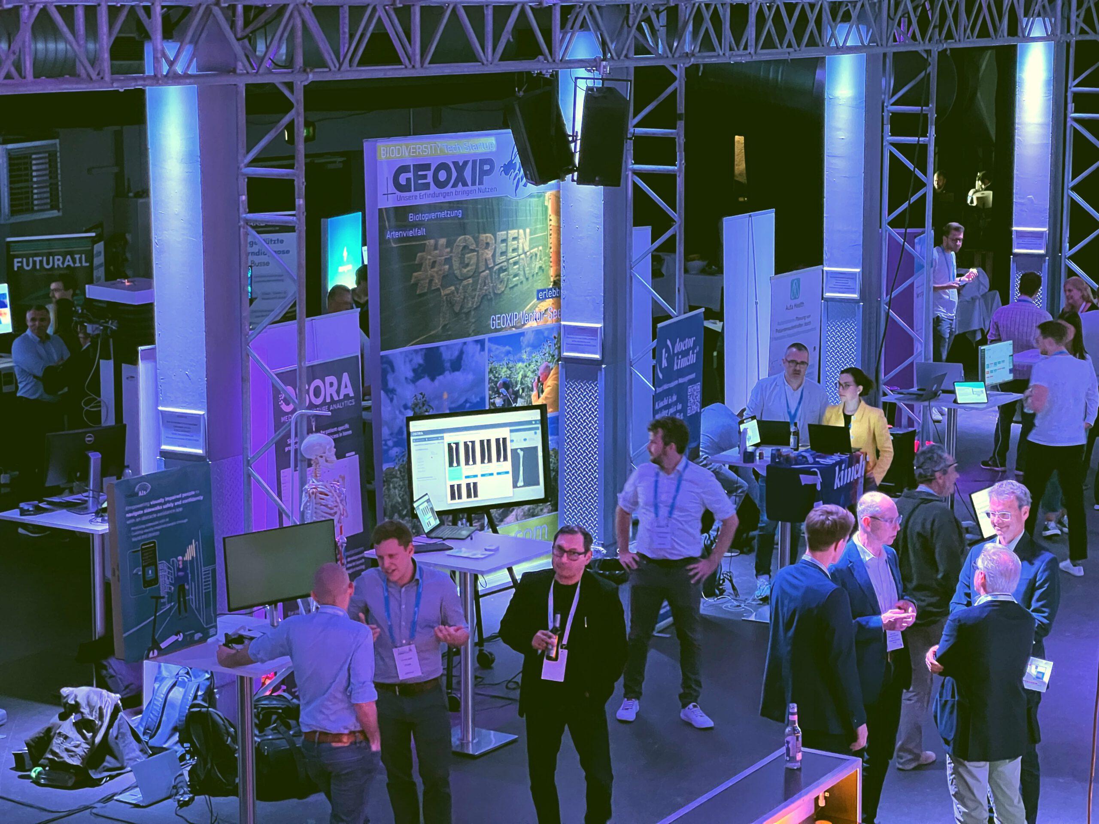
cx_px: 550
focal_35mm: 77
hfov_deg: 25.3
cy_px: 412
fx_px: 2445
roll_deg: -0.4
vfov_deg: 19.1
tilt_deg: -9.5
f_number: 2.8
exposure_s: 1/34
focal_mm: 9
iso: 800
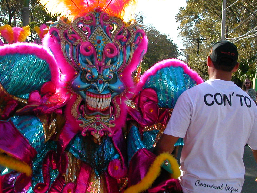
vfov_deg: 29.7
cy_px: 88
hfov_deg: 38.9
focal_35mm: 49
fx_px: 364
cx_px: 136
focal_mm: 5.6
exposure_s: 1/242
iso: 100
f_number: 4.5
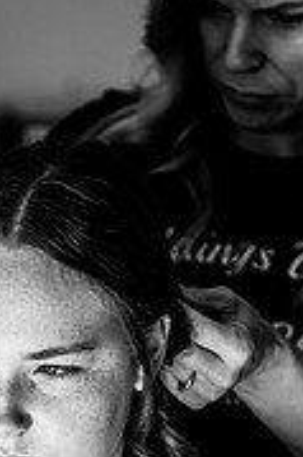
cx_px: 39
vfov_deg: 6.1
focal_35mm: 339
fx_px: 4288
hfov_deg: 4.0
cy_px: 360
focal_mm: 135
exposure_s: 1/250
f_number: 2.8
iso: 400
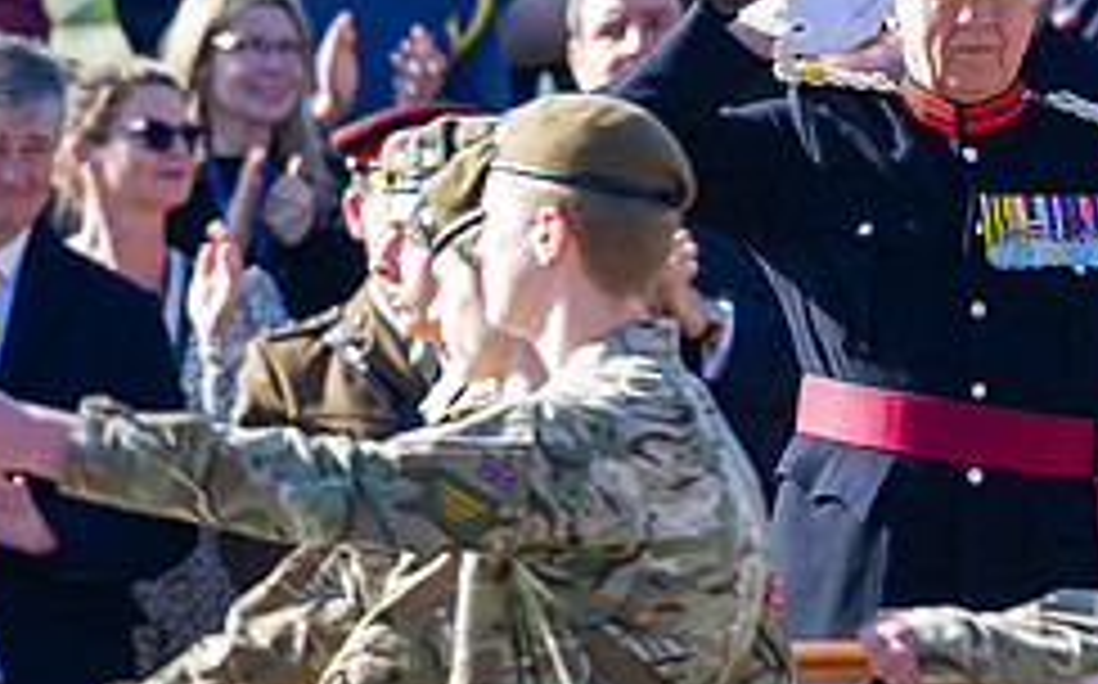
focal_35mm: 959
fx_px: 28671
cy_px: 322
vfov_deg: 1.4
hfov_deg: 2.2
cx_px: 816
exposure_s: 1/200
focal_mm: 320
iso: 200
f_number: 5.6
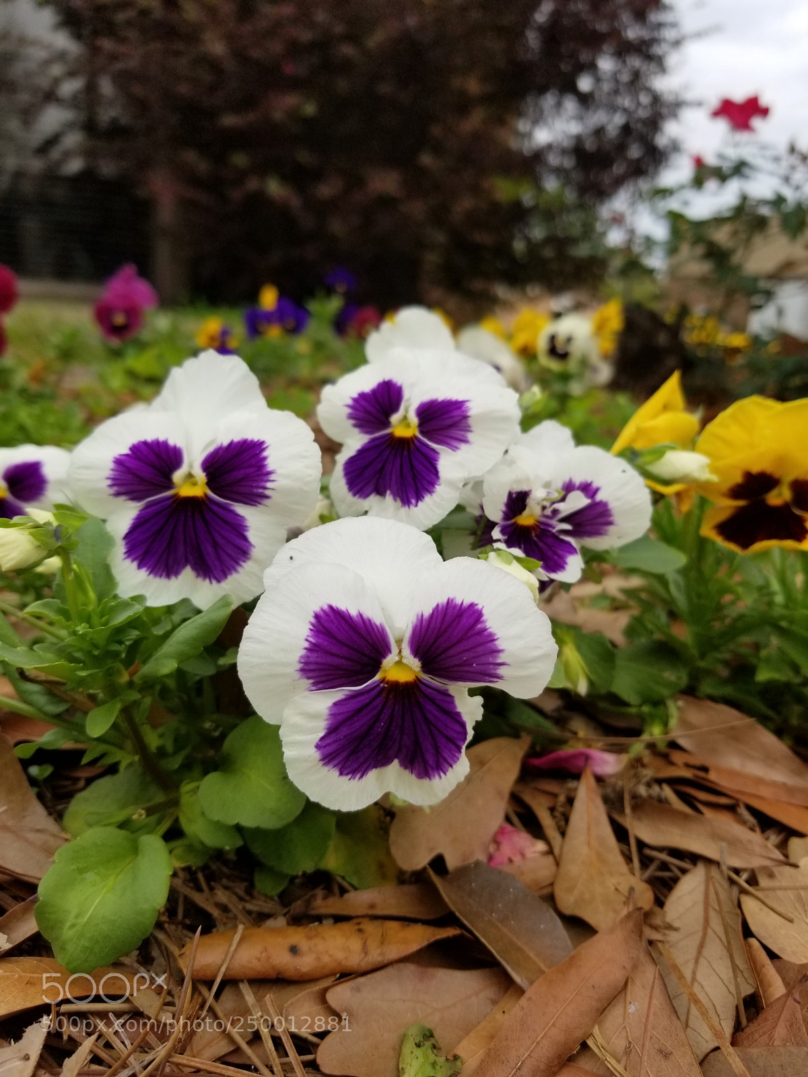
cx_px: 404
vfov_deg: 67.3
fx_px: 809
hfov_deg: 53.1
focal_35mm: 26
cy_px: 538
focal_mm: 4.25
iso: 50
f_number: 1.7
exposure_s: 1/368
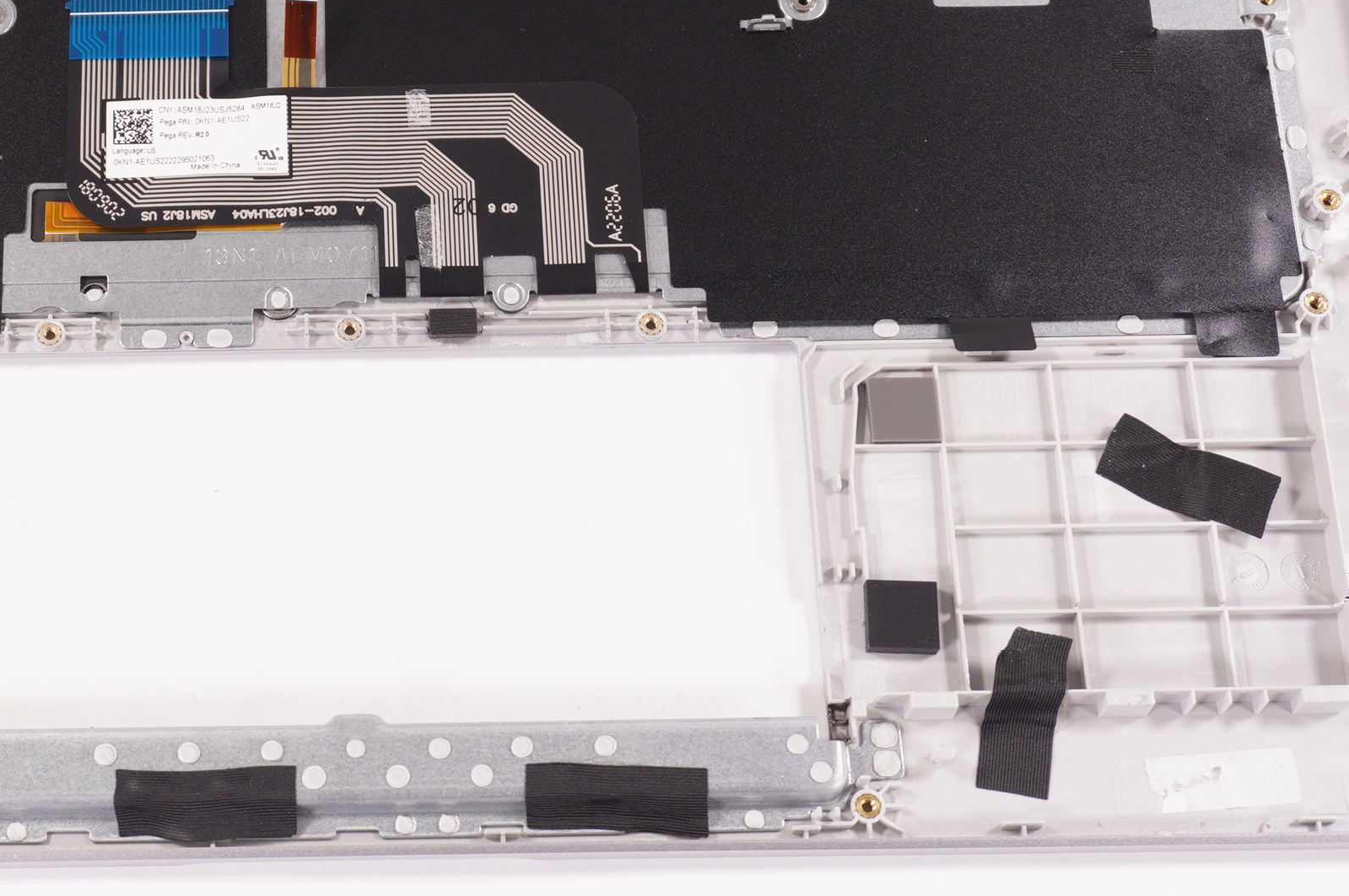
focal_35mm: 79
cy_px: 231
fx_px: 2958
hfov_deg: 25.4
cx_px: 338
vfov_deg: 17.2
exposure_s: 1/160
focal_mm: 28
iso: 500
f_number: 5.6
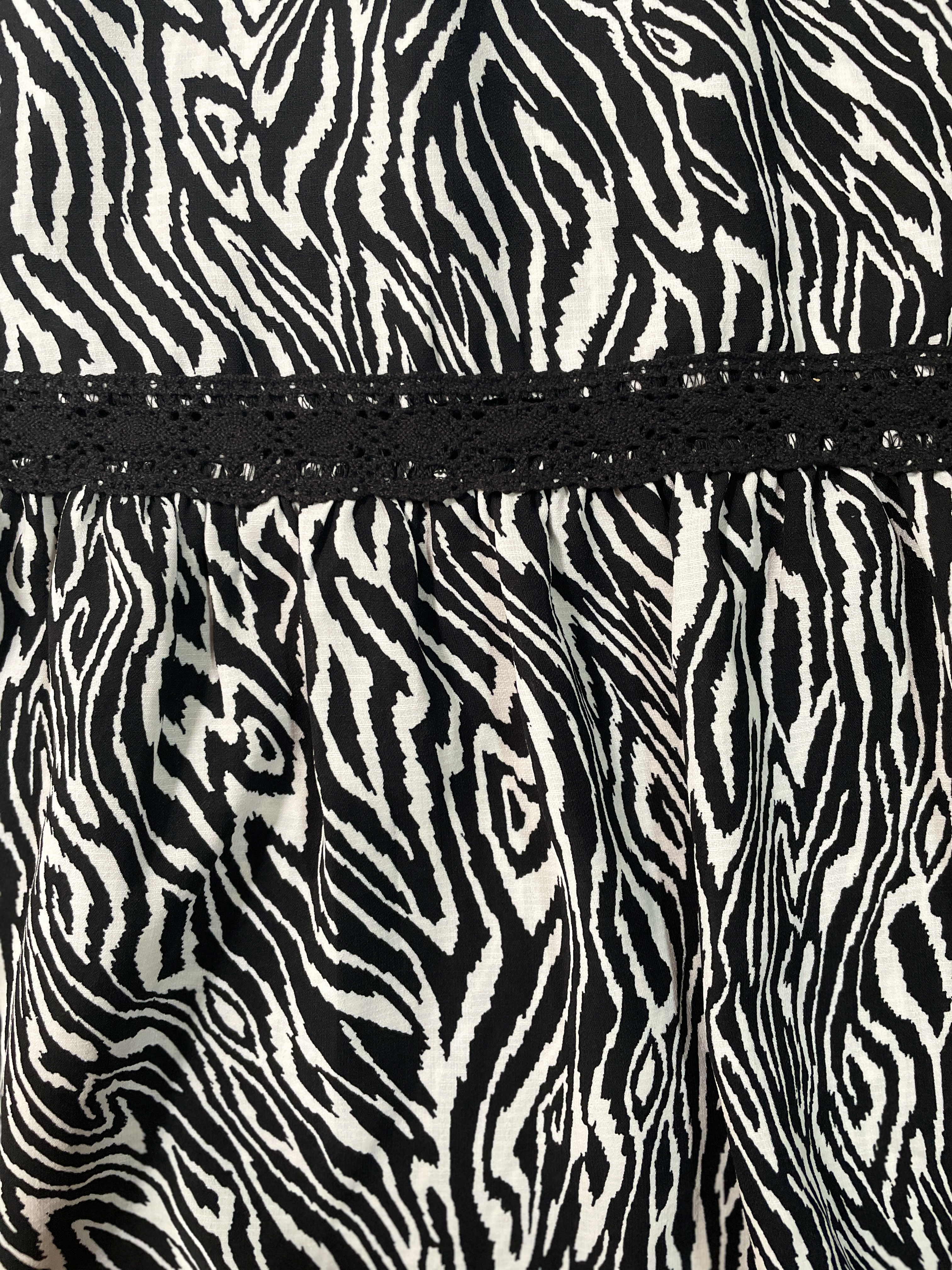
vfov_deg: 67.3
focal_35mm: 26
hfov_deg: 53.1
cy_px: 635
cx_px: 476
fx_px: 953
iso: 320
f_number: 1.6
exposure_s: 1/60
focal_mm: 4.2
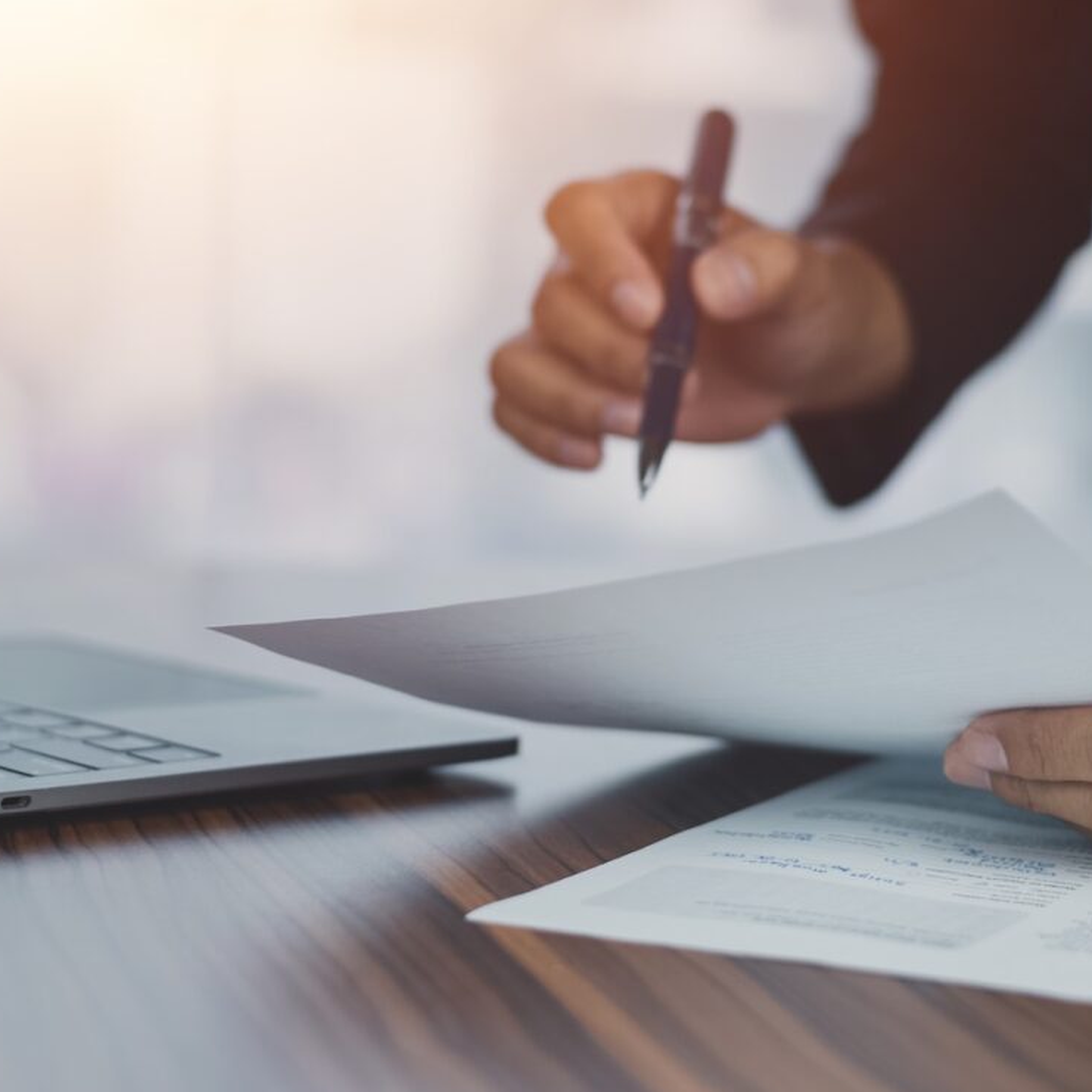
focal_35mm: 93
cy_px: 461
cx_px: 799
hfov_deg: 18.6
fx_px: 3319
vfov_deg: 18.7
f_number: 2.8
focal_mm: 50
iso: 200
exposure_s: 1/250
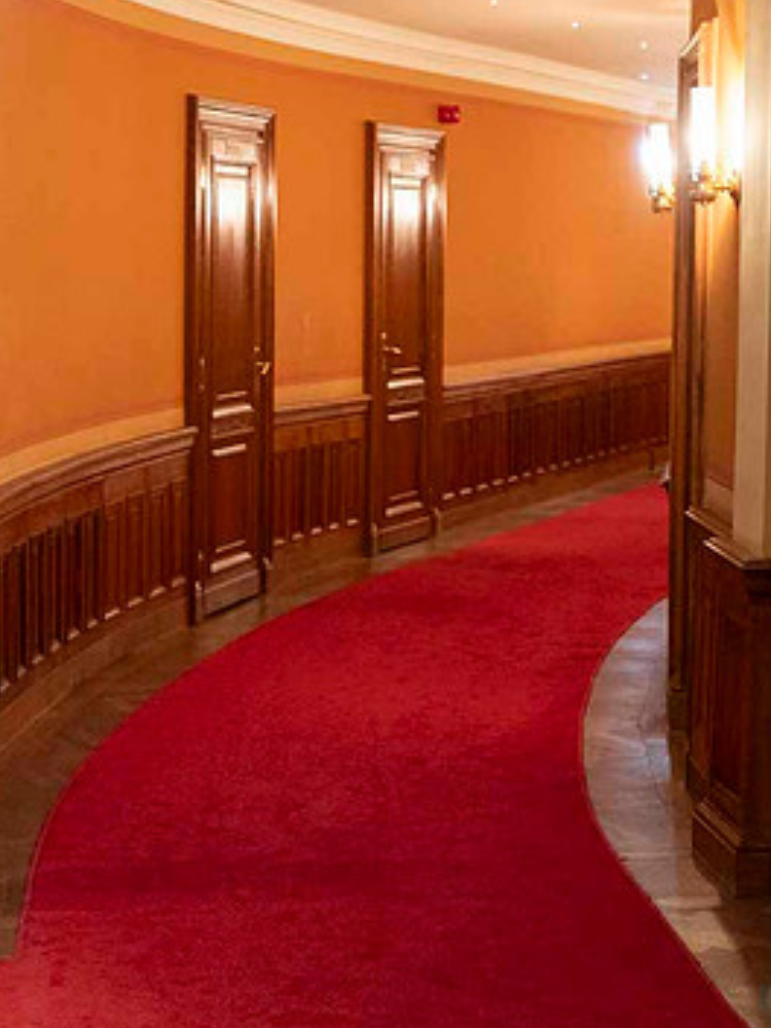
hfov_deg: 17.2
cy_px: 386
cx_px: 380
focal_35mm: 86
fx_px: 2554
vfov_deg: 22.7
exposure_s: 1/60
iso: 12800
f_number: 4
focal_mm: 70
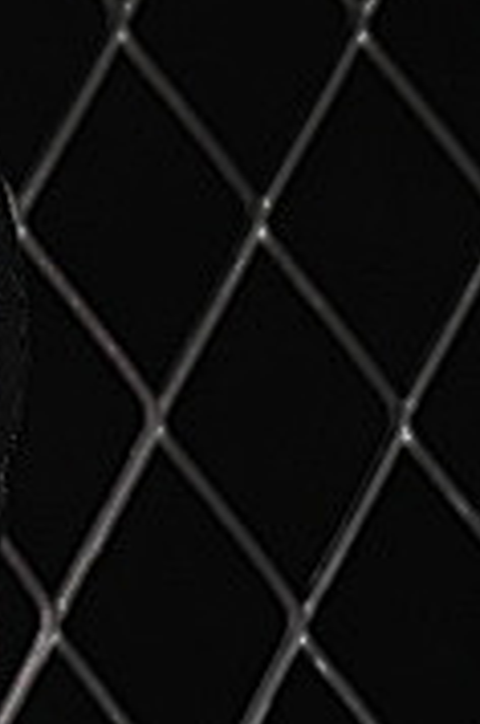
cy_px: 264
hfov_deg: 2.9
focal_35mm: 456
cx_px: -1643
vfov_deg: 4.5
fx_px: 9155
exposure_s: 1/80
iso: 160
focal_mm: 50
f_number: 7.1
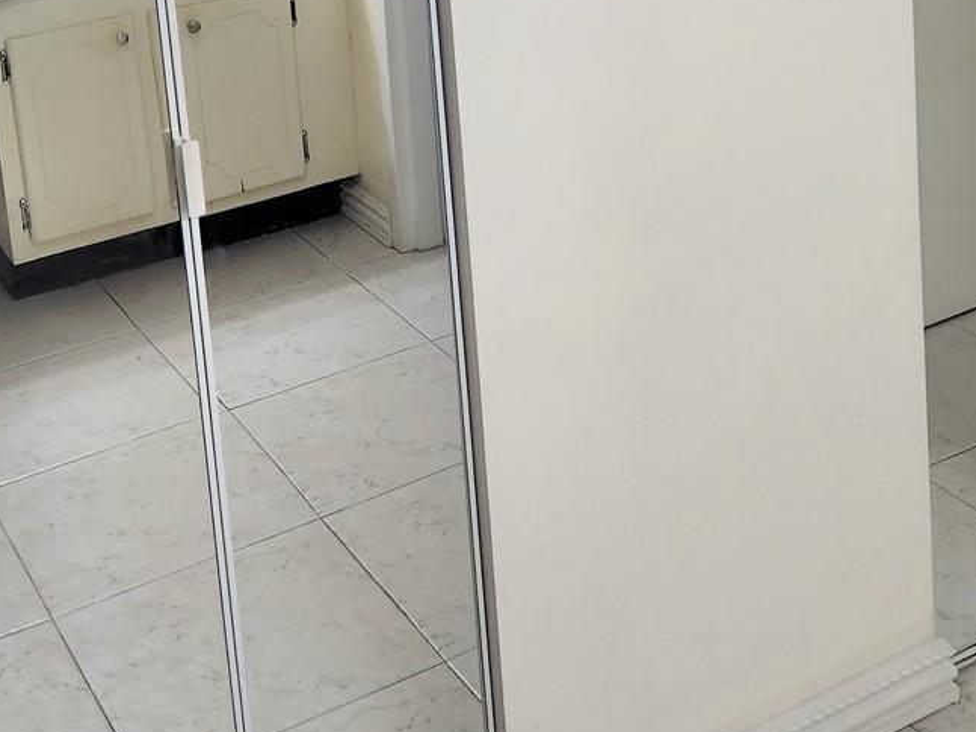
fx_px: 1607
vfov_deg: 23.9
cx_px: 479
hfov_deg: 33.8
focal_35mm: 57
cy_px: -82
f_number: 1.8
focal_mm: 5.4
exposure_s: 1/180
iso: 100
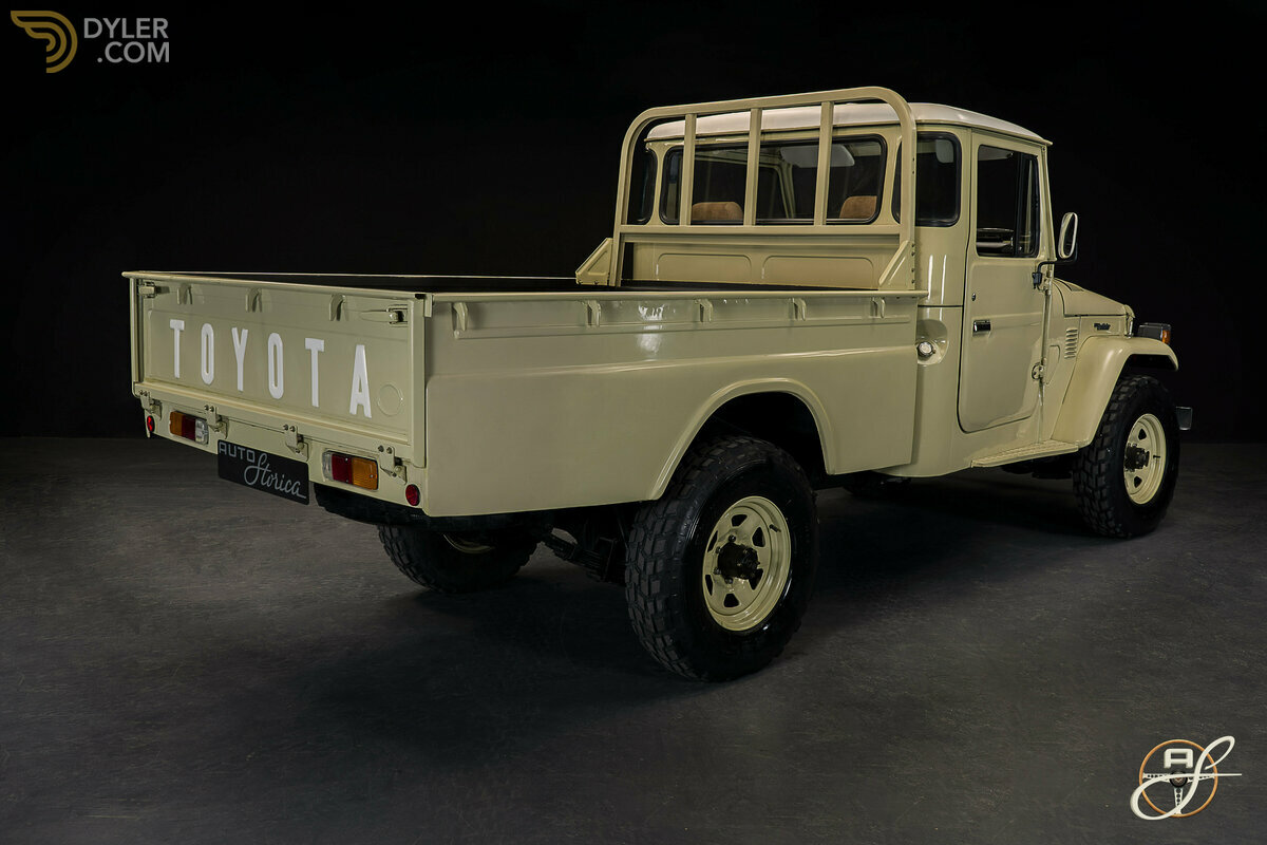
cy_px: 422
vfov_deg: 38.9
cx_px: 634
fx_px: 1197
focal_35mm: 34
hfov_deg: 55.8
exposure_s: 1/3
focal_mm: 34
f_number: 8
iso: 250
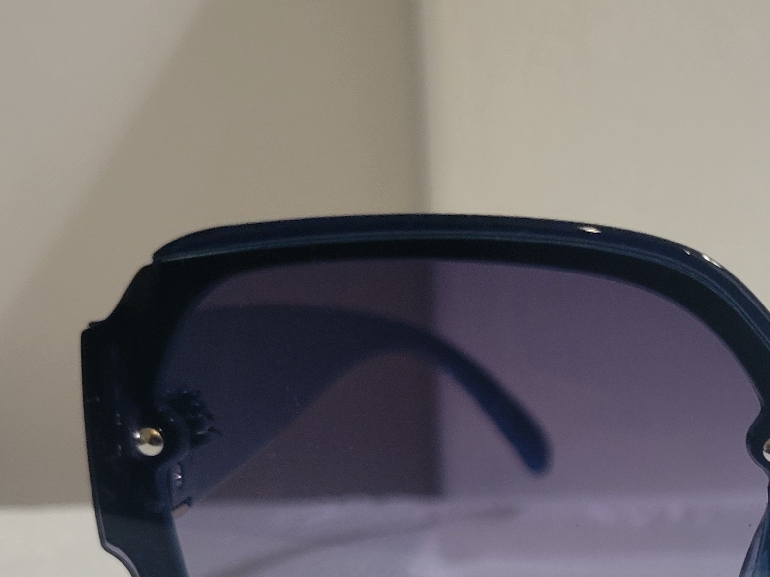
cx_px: 846
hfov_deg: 26.7
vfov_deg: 21.2
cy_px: 575
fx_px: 1490
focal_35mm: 67
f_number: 1.8
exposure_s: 1/40
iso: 200
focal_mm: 5.4
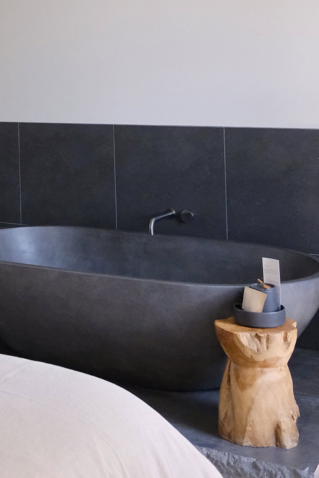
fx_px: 864
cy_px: 39
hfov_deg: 19.5
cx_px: -83
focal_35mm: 65
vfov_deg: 29.6
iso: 3200
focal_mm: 16
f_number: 2.8
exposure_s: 1/1000
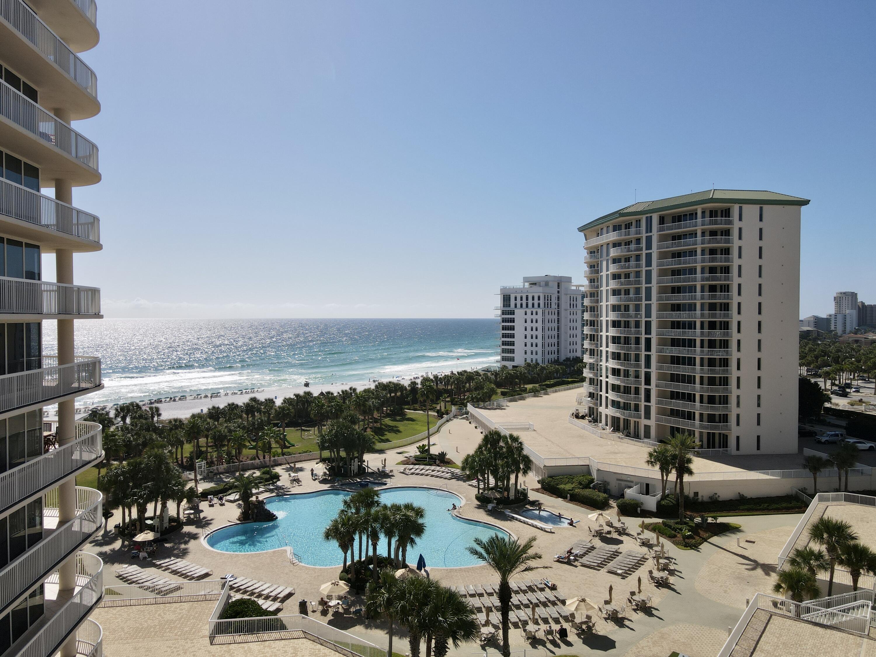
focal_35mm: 24
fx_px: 607
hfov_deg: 71.6
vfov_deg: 56.8
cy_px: 328
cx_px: 438
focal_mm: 4.5
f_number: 2.8
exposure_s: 1/1250
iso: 100
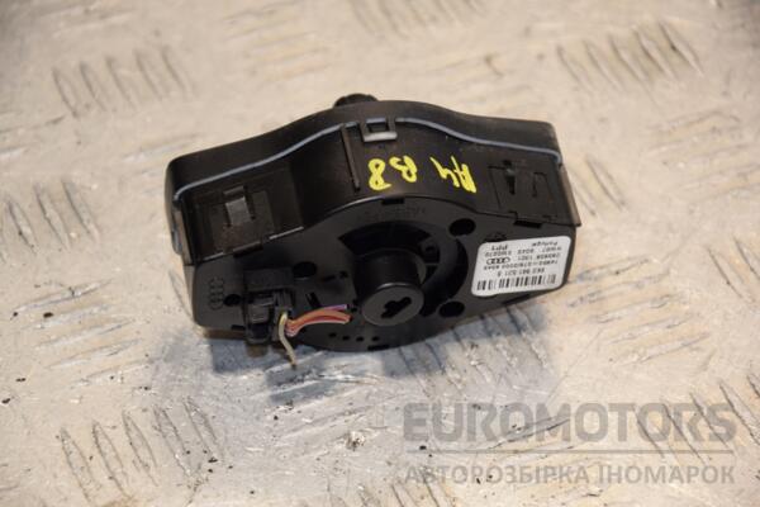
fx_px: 3325
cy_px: 254
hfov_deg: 13.0
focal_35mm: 158
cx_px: 380
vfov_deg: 8.7
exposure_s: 1/125
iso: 560
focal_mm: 105
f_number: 5.6
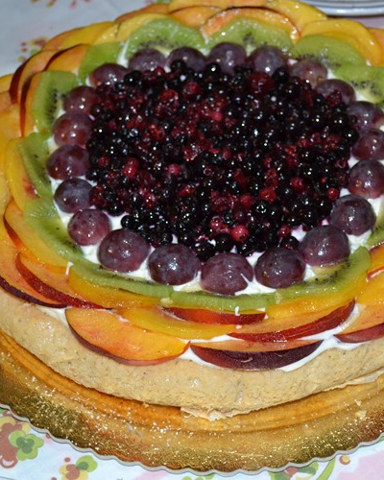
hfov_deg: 18.9
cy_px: 225
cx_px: 257
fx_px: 1151
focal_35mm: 81
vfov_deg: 23.6
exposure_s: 1/60
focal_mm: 36
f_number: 5
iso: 1600
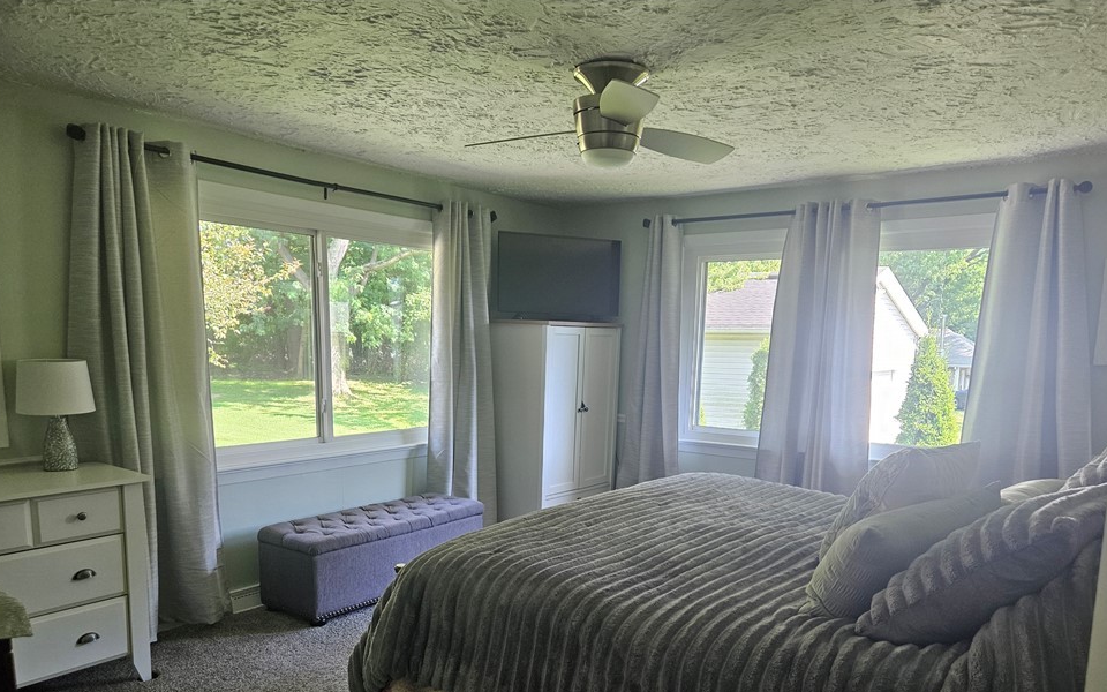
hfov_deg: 70.4
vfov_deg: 47.1
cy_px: 441
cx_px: 575
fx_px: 784
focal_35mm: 26
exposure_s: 1/120
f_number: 1.8
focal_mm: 5.4
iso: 200
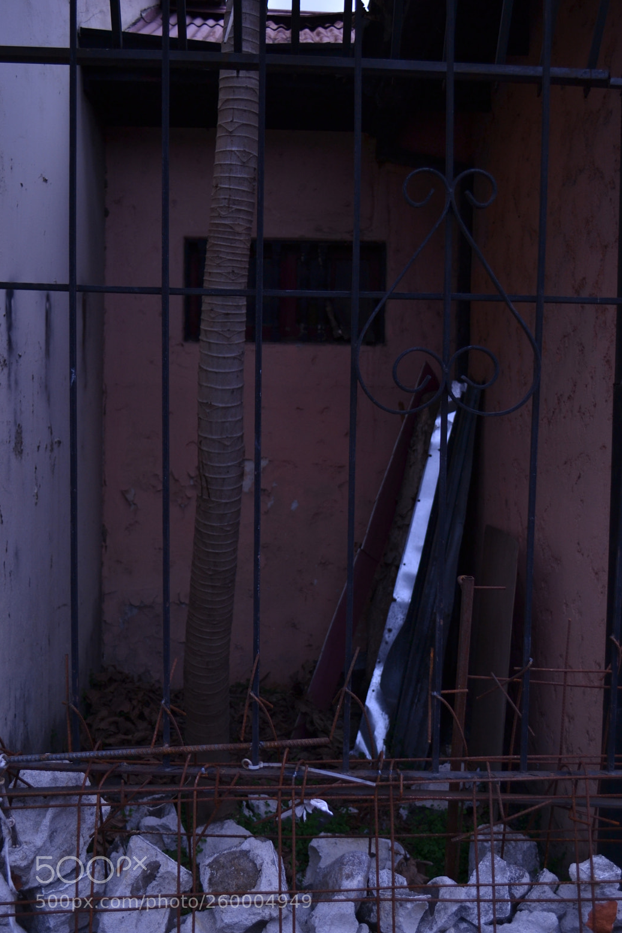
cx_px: 318
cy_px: 469
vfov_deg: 51.9
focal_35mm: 37
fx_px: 959
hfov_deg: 35.9
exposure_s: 1/800
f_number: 4.5
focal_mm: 24
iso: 100
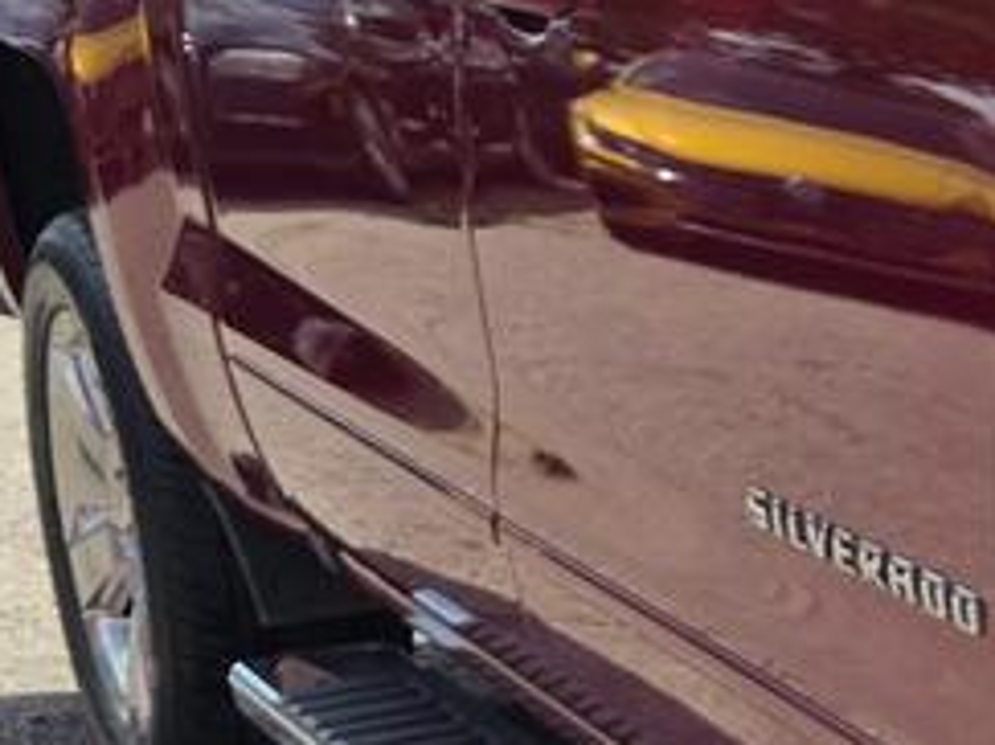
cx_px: 2313
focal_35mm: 121
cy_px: 753
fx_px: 3476
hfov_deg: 12.9
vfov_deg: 12.1
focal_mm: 6.3
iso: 80
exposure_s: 1/4057
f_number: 1.7
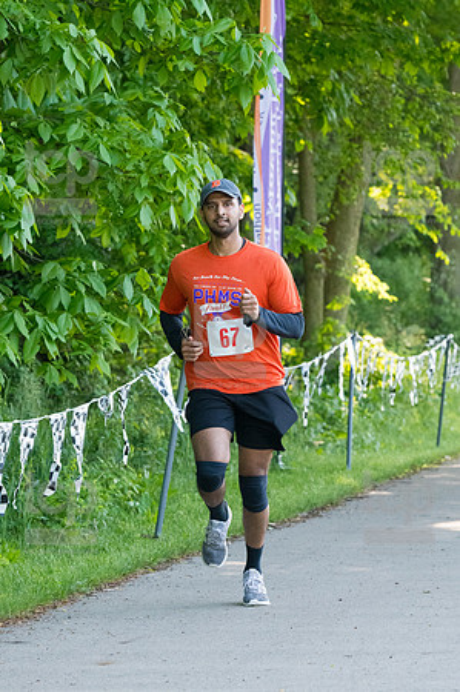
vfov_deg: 9.2
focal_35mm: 225
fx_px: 4322
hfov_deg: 6.1
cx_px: 230
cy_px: 346
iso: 3200
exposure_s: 1/1250
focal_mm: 150
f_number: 5.6
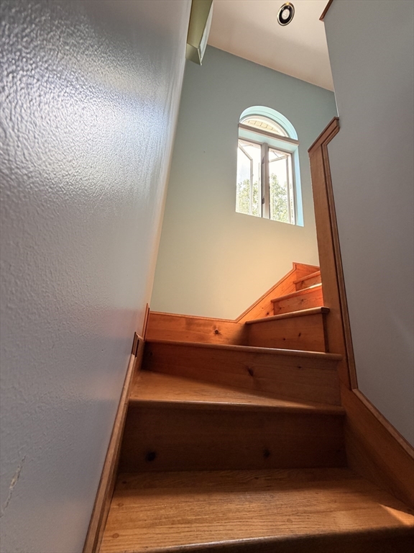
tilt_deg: +18.6
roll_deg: -4.2
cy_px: 276
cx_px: 207
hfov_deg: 85.7
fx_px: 223
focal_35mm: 14
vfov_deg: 102.1
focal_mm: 2.22
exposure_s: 1/121
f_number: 2.2
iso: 250
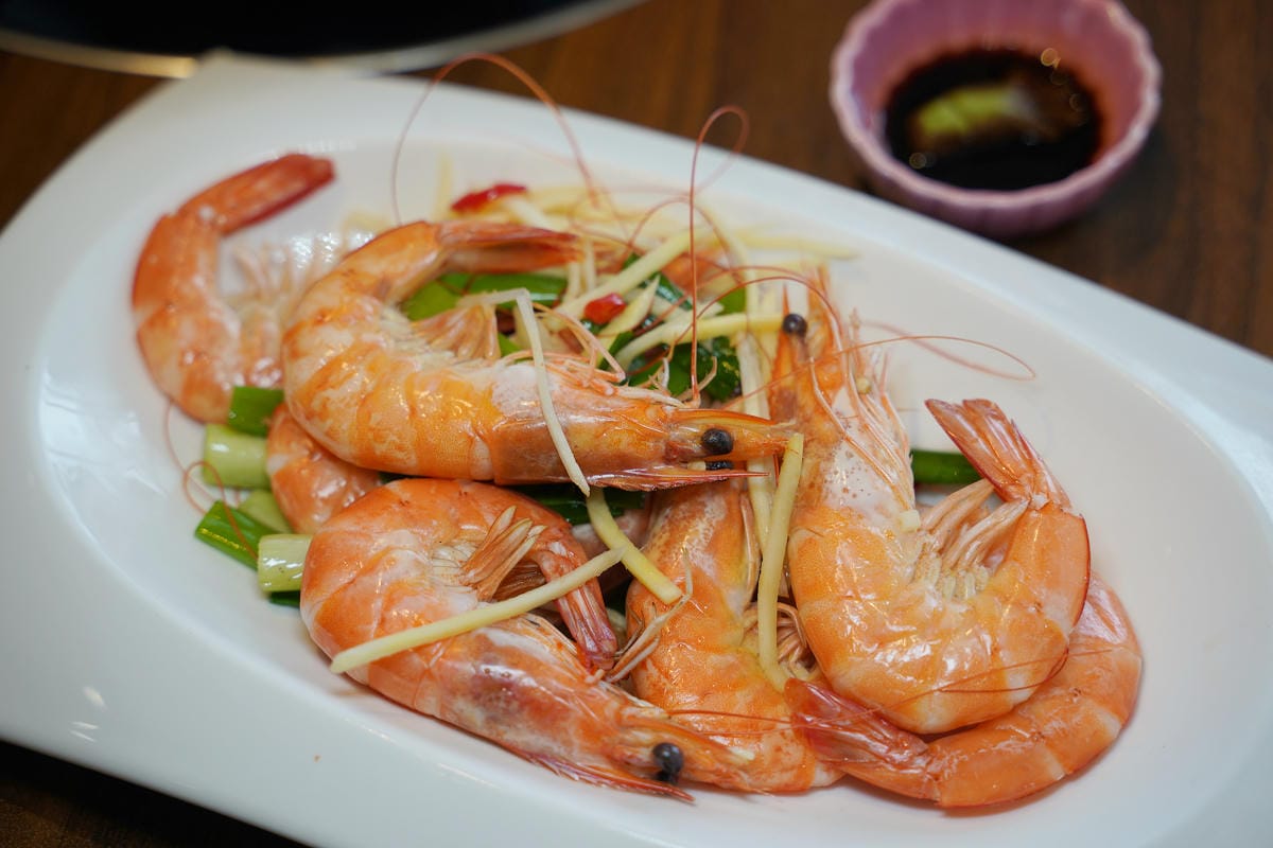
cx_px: 636
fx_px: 2652
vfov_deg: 18.2
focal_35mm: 75
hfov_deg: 27.0
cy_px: 424
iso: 125
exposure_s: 1/80
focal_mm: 75
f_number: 4
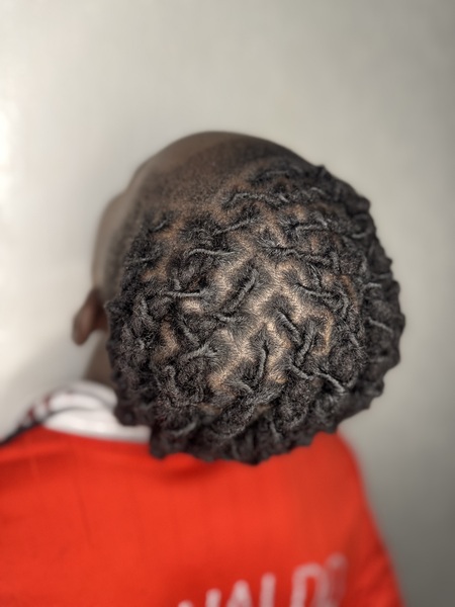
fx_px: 421
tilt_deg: -10.4
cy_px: 304
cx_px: 228
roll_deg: -4.6
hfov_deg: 56.8
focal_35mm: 24
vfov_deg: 71.6
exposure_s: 1/50
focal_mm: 6.76
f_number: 1.78
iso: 125
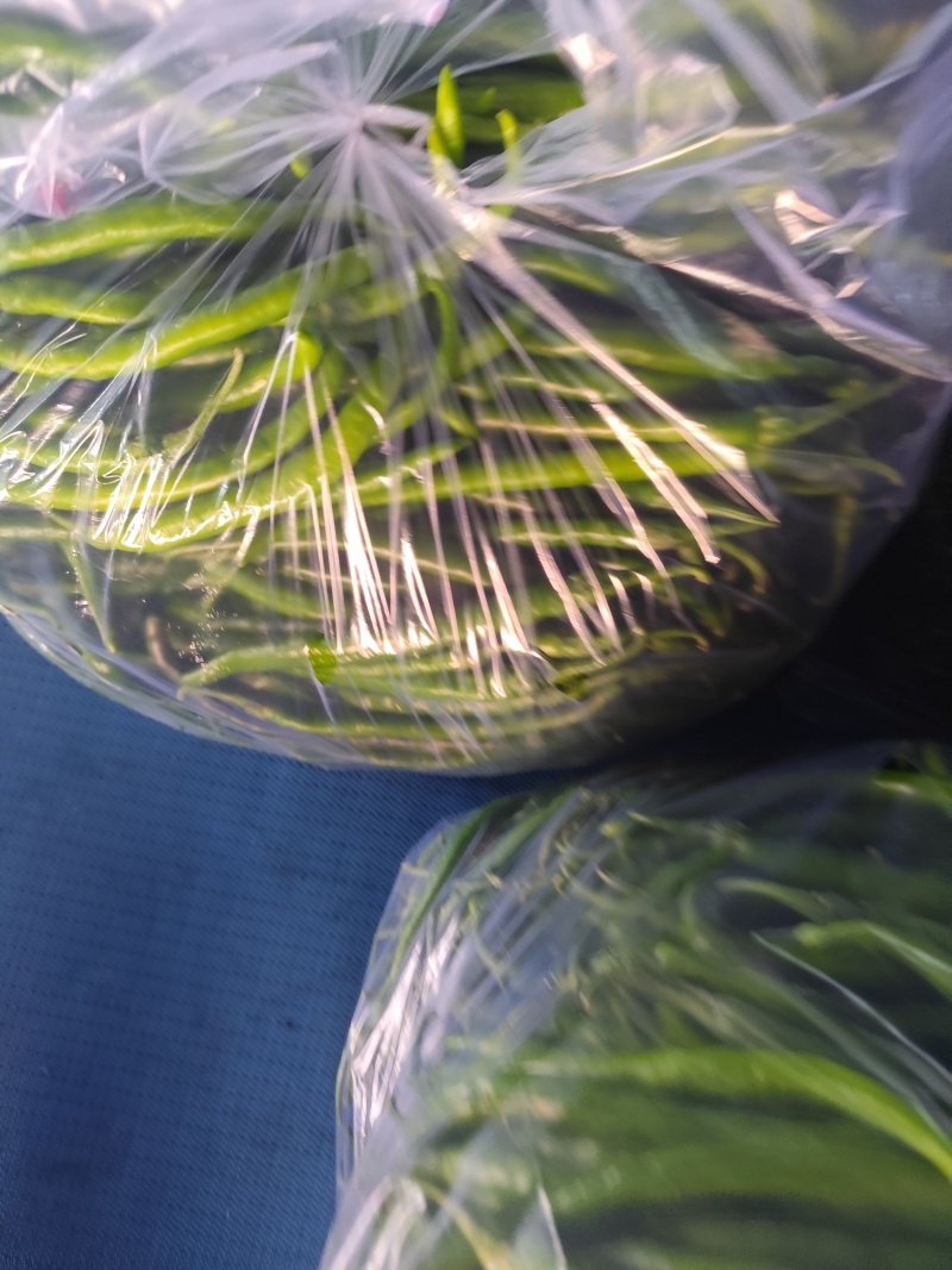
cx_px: 476
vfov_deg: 73.9
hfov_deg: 58.9
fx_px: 844
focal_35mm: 23
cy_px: 635
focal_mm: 6.14
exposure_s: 1/25
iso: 1000
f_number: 1.65
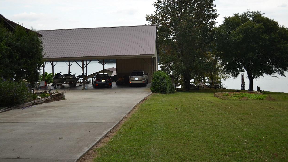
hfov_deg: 52.8
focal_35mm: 38
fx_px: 290
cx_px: 144
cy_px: 69
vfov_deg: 31.1
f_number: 4
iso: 100
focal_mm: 24
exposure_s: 1/200
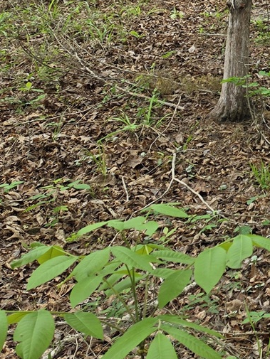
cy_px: -59
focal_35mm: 91
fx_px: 946
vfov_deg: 20.3
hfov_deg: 14.4
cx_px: 476
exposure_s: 1/180
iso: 25
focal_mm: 6.5
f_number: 1.4
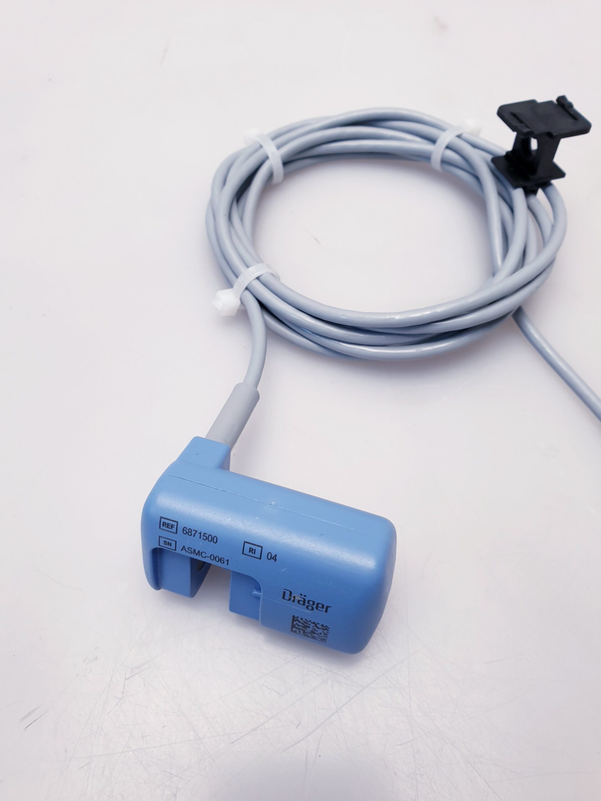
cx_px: 300
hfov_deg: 53.1
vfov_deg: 67.3
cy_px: 400
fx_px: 602
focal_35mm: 26
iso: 64
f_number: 2.4
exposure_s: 1/50
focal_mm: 4.3
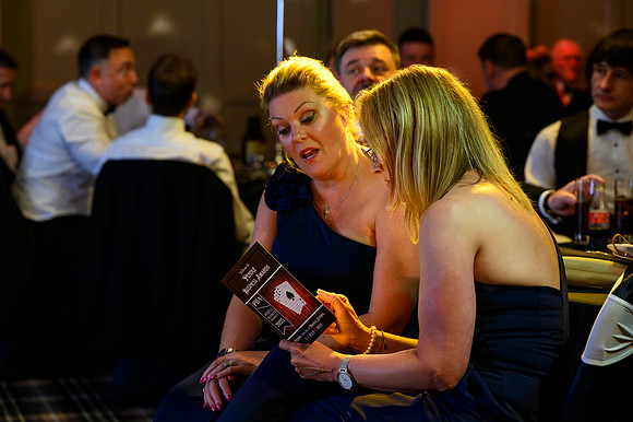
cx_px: 316
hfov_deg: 21.9
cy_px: 211
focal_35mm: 93
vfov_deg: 14.6
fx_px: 1639
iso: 6400
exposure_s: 1/200
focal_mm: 92
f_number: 4
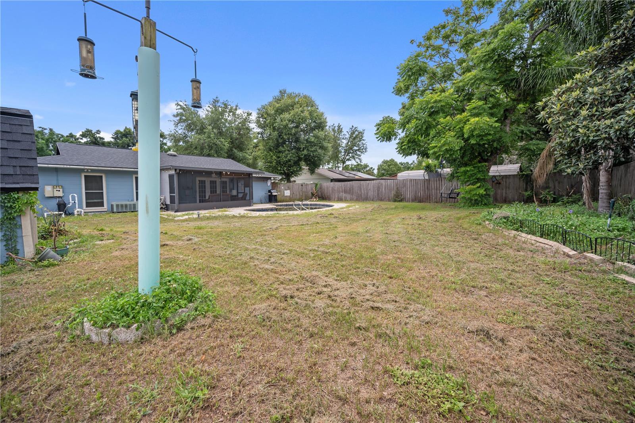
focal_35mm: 14
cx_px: 318
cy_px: 212
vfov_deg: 81.2
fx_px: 247
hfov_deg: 104.3
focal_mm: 14
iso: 100
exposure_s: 1/320
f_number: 4
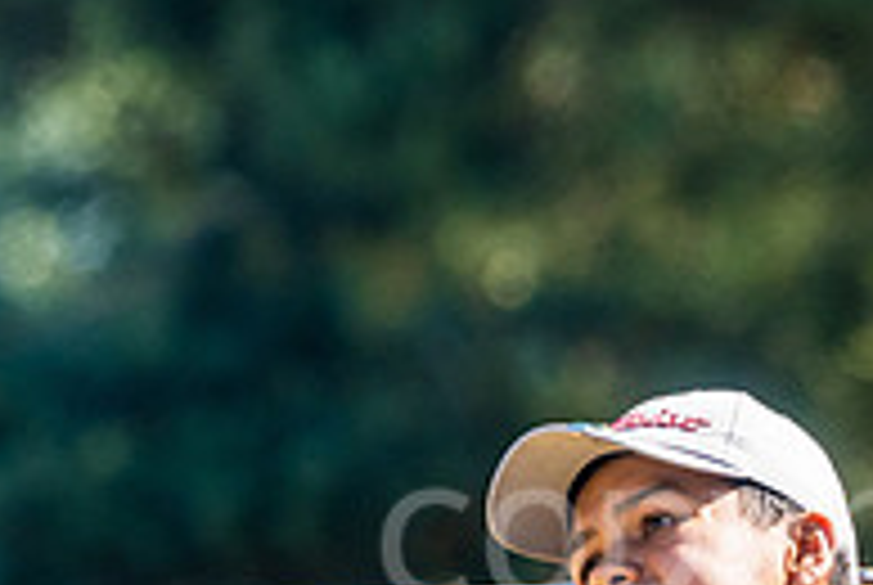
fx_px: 37717
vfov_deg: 0.9
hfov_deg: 1.3
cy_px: 682
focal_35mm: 1553
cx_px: 918
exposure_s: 1/640
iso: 250
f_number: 5
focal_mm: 300
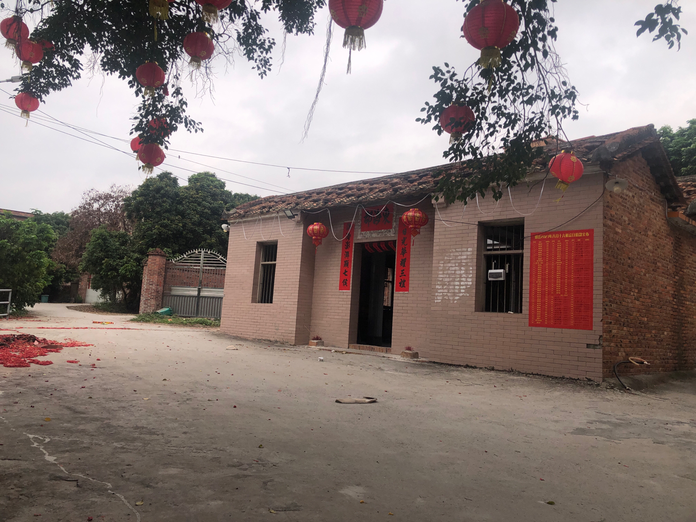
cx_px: 348
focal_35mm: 28
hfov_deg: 63.4
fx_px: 563
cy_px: 261
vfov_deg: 49.7
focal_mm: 3.99
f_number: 1.8
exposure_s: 1/1143
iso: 20
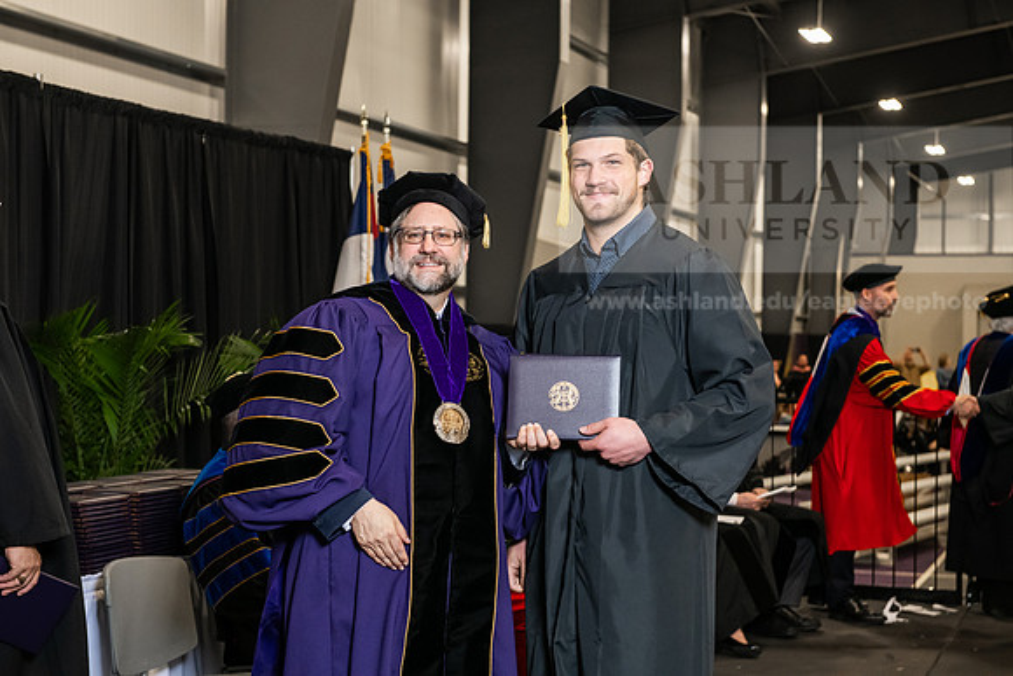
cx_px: 506
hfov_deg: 30.5
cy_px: 338
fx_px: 1858
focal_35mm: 66
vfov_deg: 20.6
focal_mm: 66
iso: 2500
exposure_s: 1/200
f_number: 5
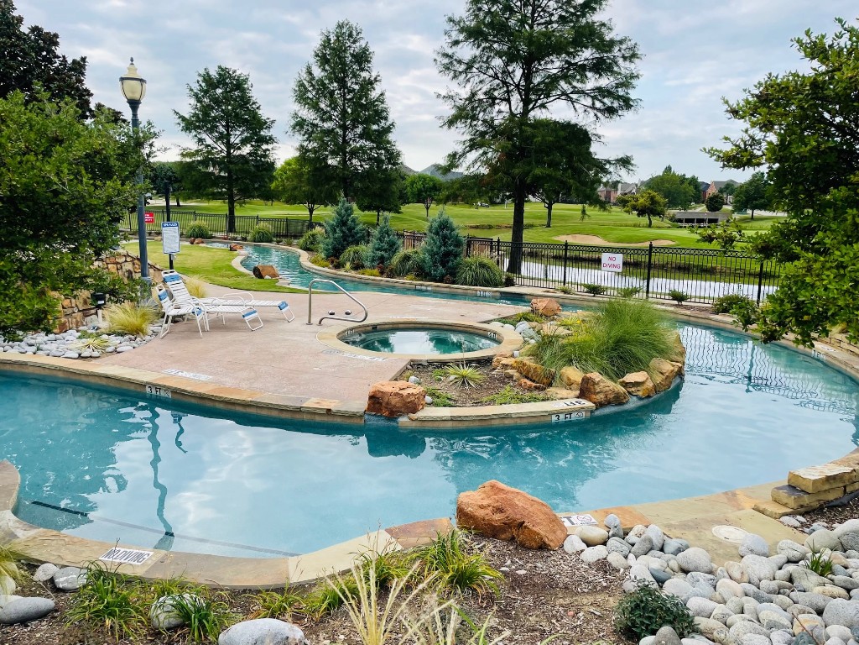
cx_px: 430
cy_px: 322
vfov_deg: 53.1
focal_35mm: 26
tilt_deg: -10.8
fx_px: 645
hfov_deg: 67.3
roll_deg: +0.2
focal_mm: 4.2
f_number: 1.6
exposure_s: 1/963
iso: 32
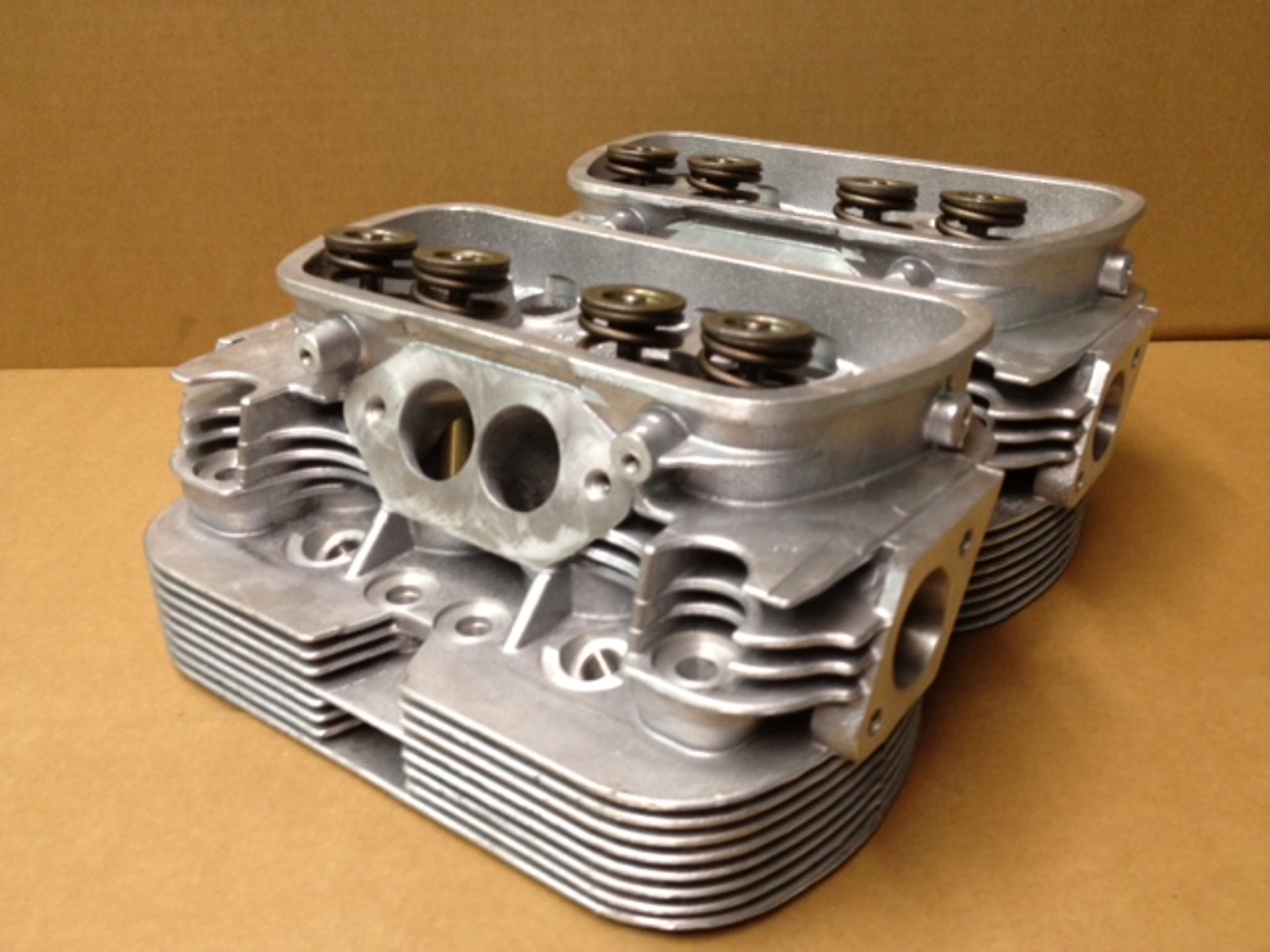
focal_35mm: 35
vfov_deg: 40.7
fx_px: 1284
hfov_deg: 52.6
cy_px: 476
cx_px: 635
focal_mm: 4.28
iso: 125
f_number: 2.4
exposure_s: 1/20
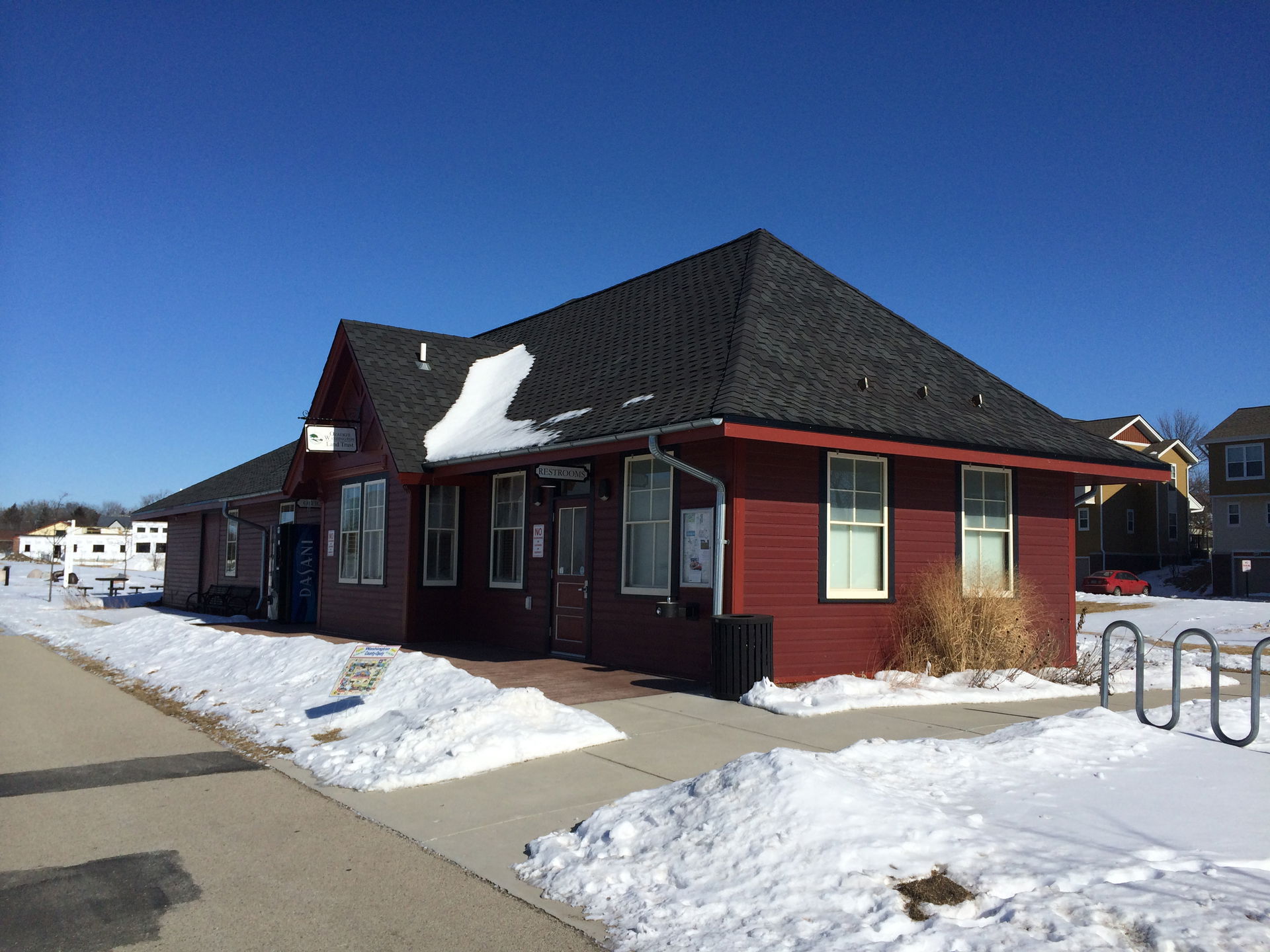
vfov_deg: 46.8
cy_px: 476
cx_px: 635
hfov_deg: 60.0
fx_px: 1101
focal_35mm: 30
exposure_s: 1/5882
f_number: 2.2
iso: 40
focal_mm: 4.12
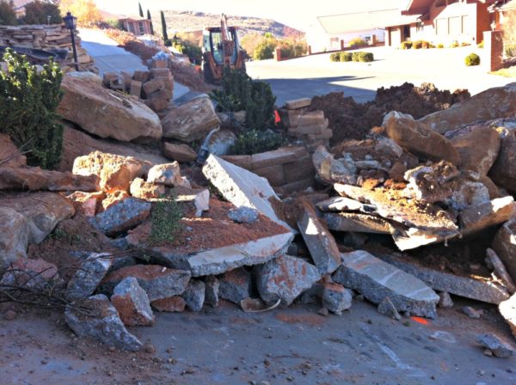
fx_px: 521
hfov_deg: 52.7
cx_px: 258
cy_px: 192
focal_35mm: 35
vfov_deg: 40.6
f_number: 2.8
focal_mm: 3.85
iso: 80
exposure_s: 1/238
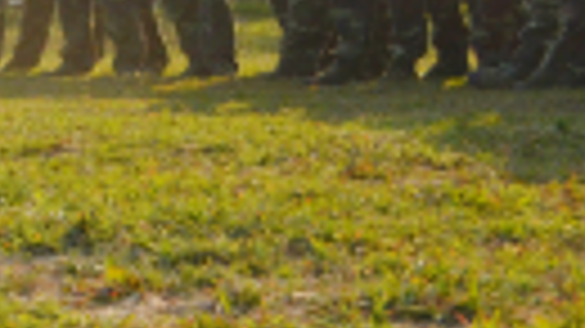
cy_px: -449
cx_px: -639
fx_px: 2264
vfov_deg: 7.7
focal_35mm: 146
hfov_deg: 12.6
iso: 400
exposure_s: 1/2000
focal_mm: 22
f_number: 7.1
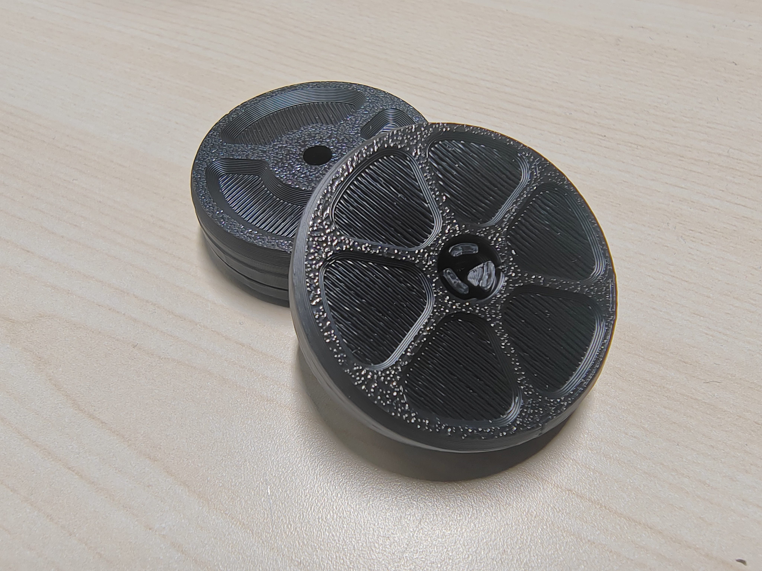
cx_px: 381
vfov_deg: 51.4
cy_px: 286
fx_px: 594
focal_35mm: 27
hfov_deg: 65.3
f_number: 2.2
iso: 110
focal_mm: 2.16
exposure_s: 1/50
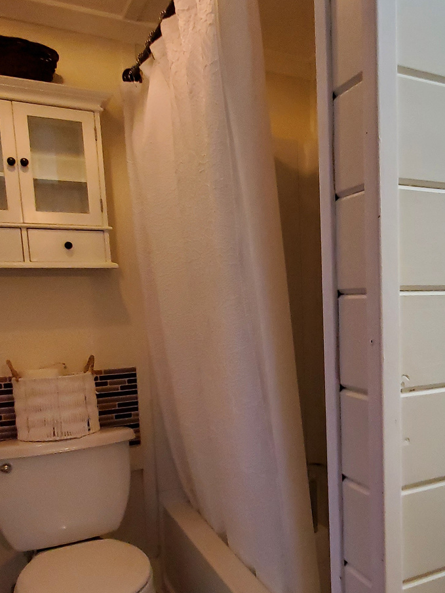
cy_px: 370
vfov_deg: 57.7
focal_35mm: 31
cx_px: 334
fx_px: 532
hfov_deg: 43.9
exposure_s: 1/40
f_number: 2.2
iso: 400
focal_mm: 1.8
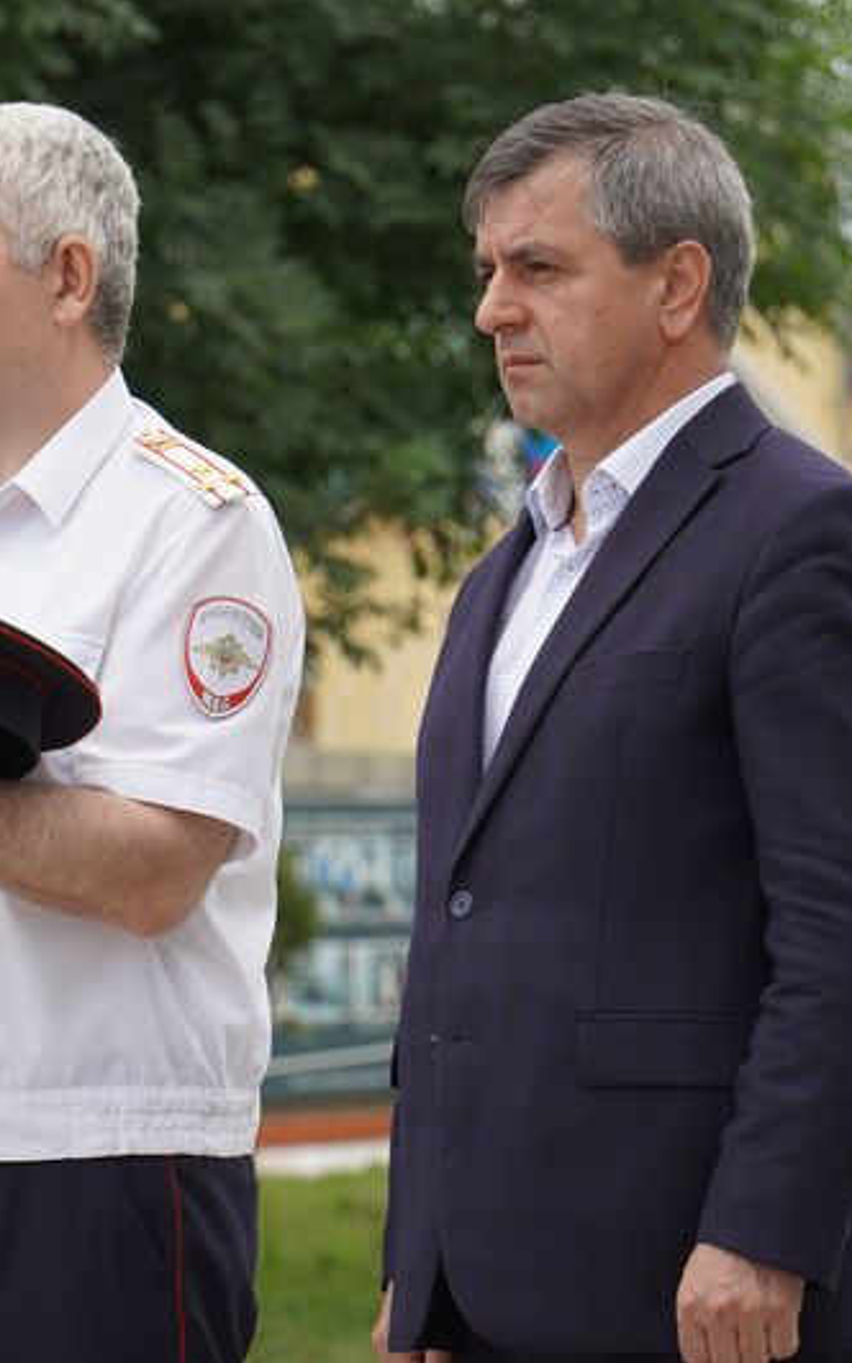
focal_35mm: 196
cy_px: 682
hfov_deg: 6.7
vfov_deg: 10.7
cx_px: 411
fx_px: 7271
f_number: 4.5
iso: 100
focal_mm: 85
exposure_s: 1/320
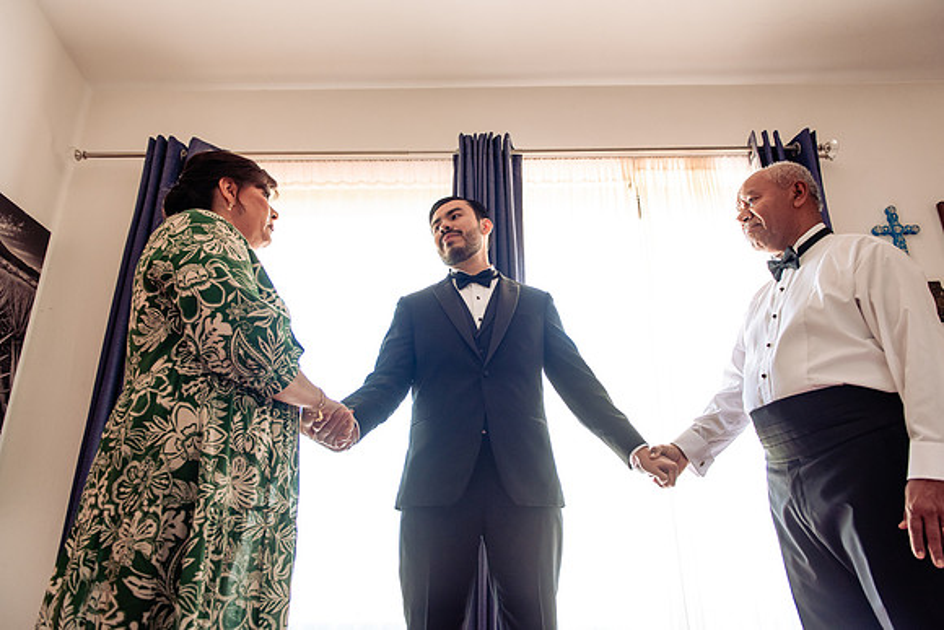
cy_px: 315
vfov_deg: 52.1
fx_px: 644
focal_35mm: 25
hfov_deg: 72.5
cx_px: 472
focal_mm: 24
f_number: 3.5
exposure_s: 1/160
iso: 800
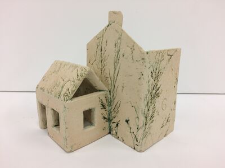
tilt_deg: -15.6
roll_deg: -0.7
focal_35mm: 29
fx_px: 188
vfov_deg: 48.2
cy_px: 84
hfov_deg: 61.7
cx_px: 112
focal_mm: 4.15
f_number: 2.2
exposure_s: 1/50
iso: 40
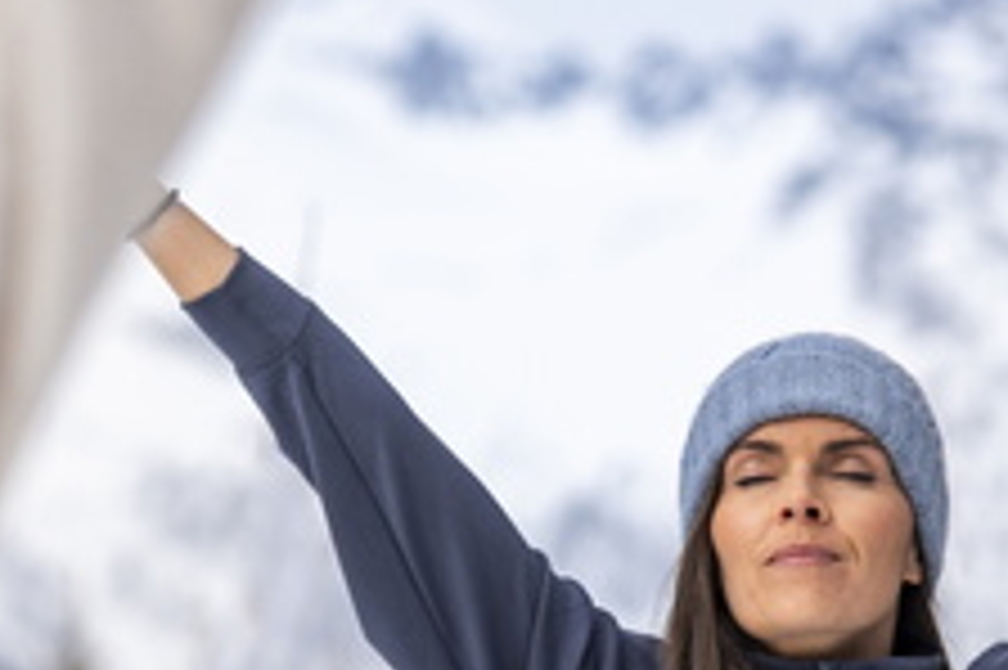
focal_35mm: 453
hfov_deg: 4.6
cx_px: 302
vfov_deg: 3.0
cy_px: 866
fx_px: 12674
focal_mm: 127
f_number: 4
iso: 100
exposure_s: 1/1000
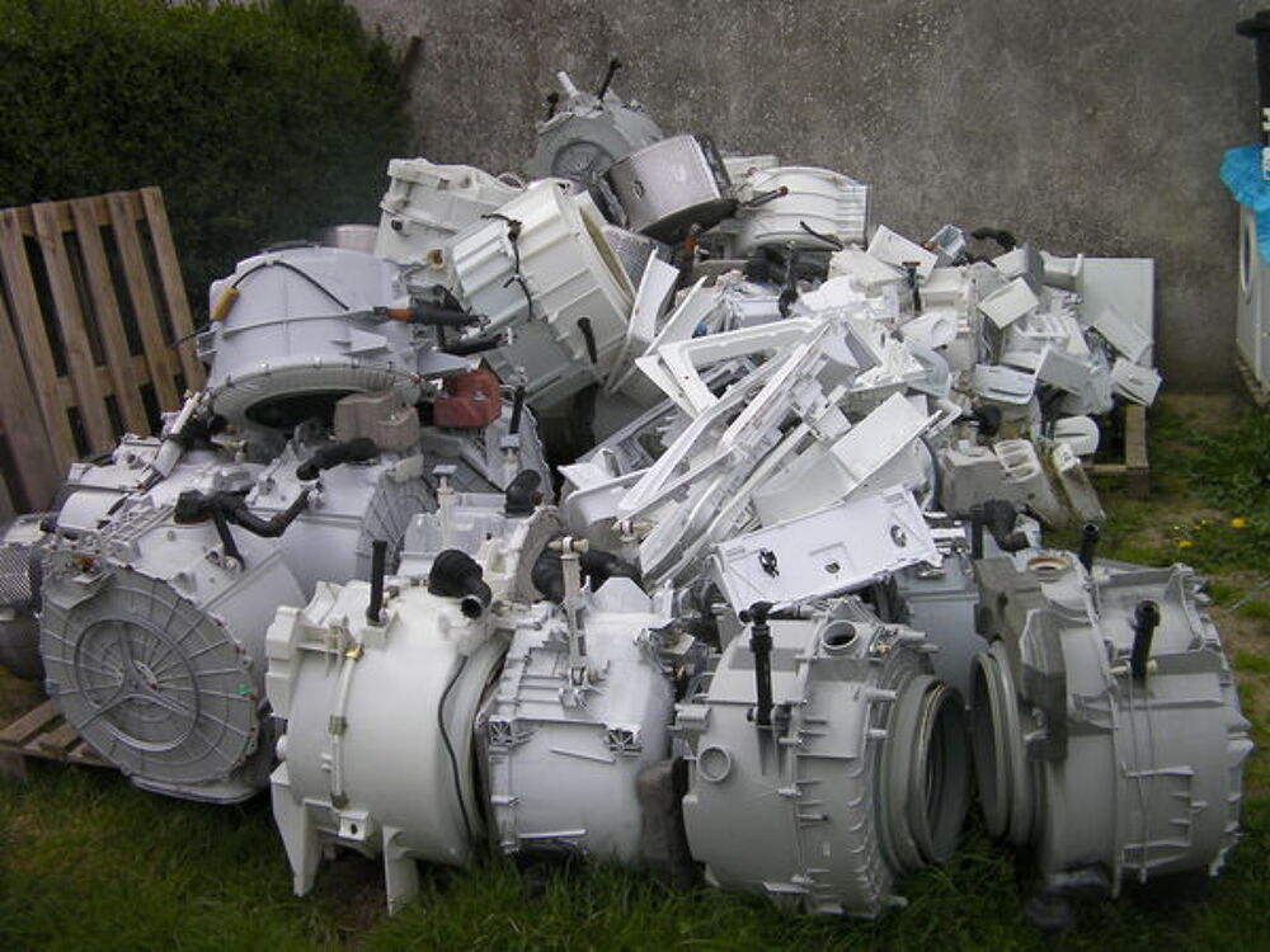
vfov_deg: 37.7
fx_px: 1394
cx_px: 635
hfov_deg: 49.0
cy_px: 476
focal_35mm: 38
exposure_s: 1/380
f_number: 4
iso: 50
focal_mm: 6.8
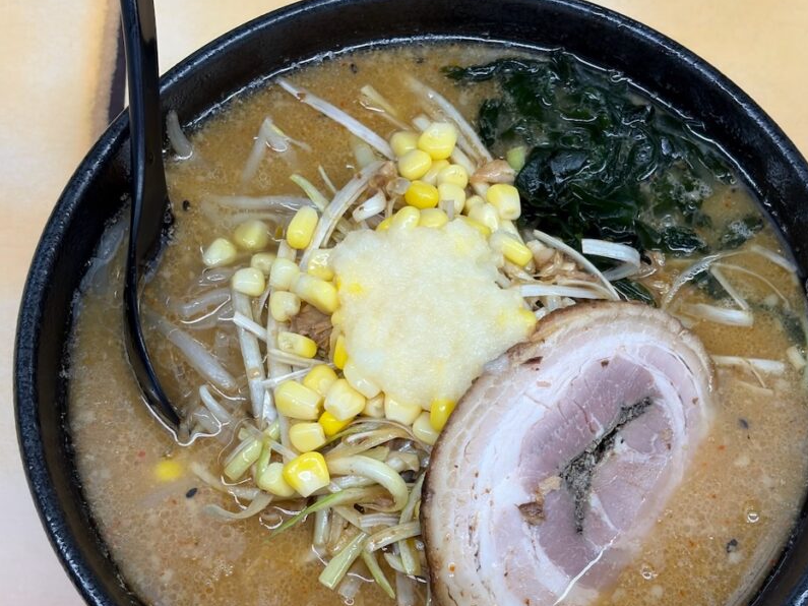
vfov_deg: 21.9
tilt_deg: -68.0
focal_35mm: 67
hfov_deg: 28.9
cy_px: 364
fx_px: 1564
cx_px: 454
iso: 40
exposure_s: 1/50
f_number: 1.6
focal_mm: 5.96
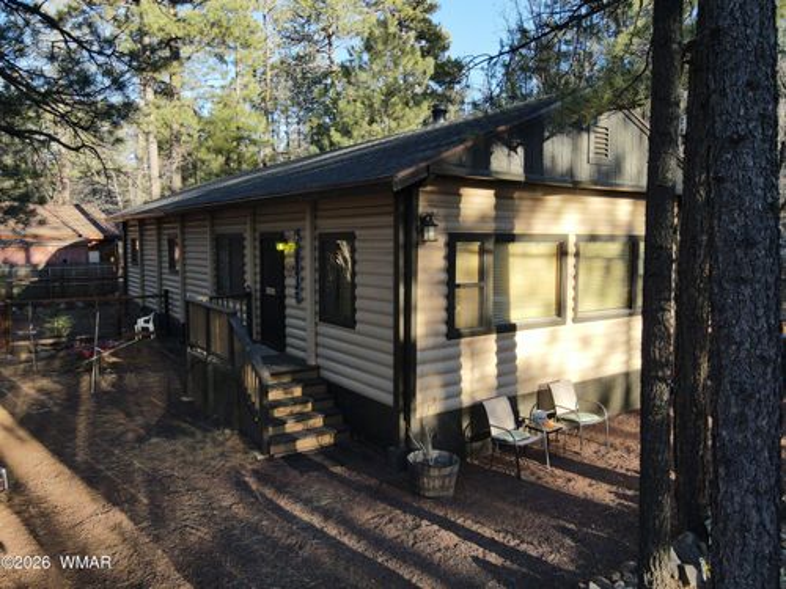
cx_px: 393
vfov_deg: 56.8
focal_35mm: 24
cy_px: 294
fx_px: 545
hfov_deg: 71.6
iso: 200
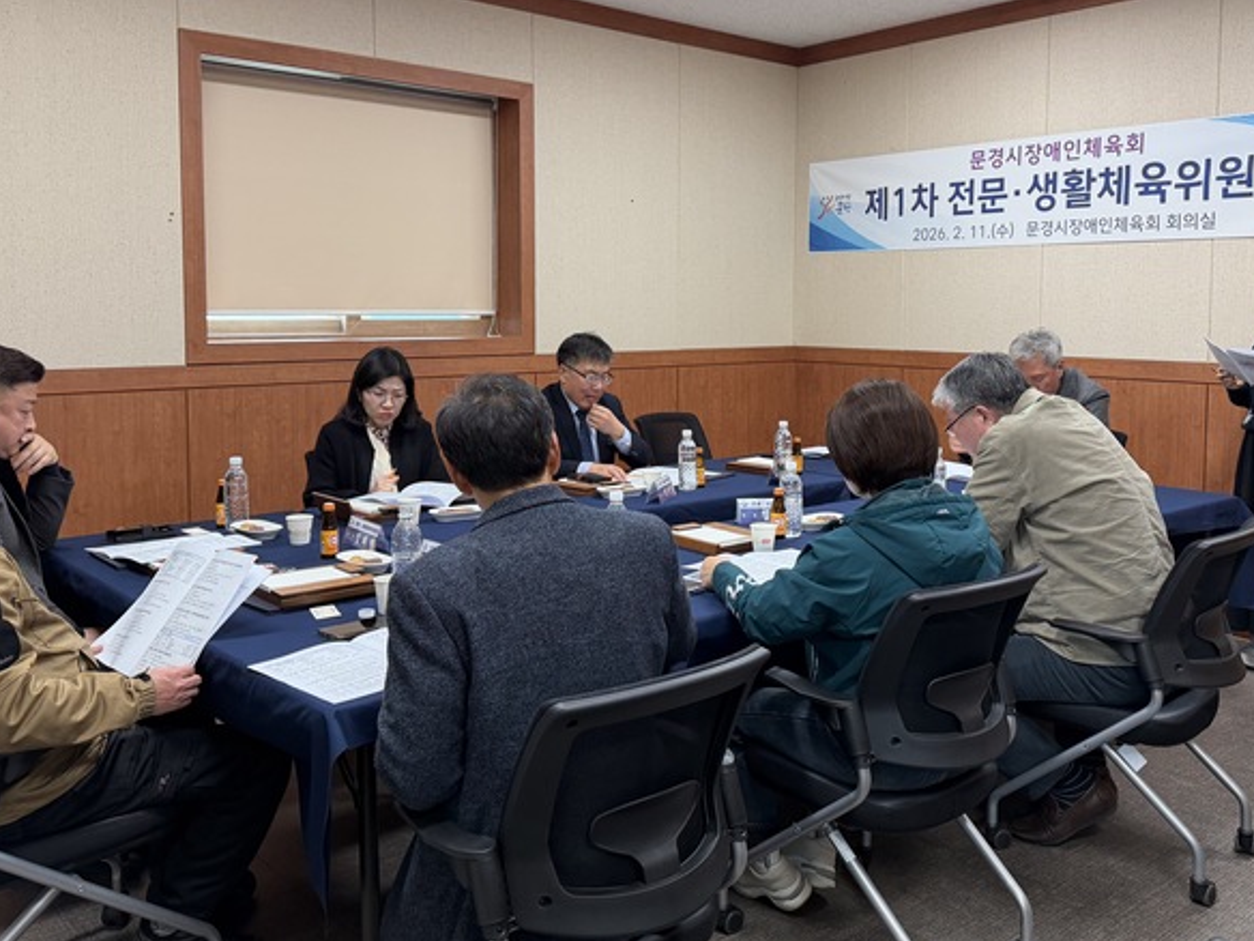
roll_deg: -0.1
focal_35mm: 32
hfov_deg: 56.8
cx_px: 674
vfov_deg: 44.0
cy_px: 385
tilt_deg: -3.7
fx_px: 1159
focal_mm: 6.76
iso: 200
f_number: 1.78
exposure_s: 1/120
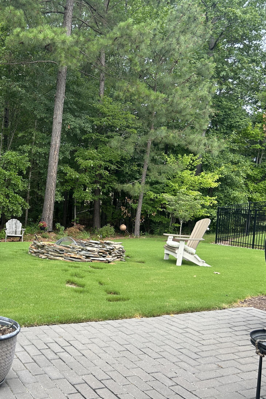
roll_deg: -4.3
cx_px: 46
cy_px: 203
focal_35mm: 37
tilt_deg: -0.9
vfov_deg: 51.9
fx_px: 410
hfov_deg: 34.6
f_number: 1.5
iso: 50
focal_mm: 5.7
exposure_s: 1/427
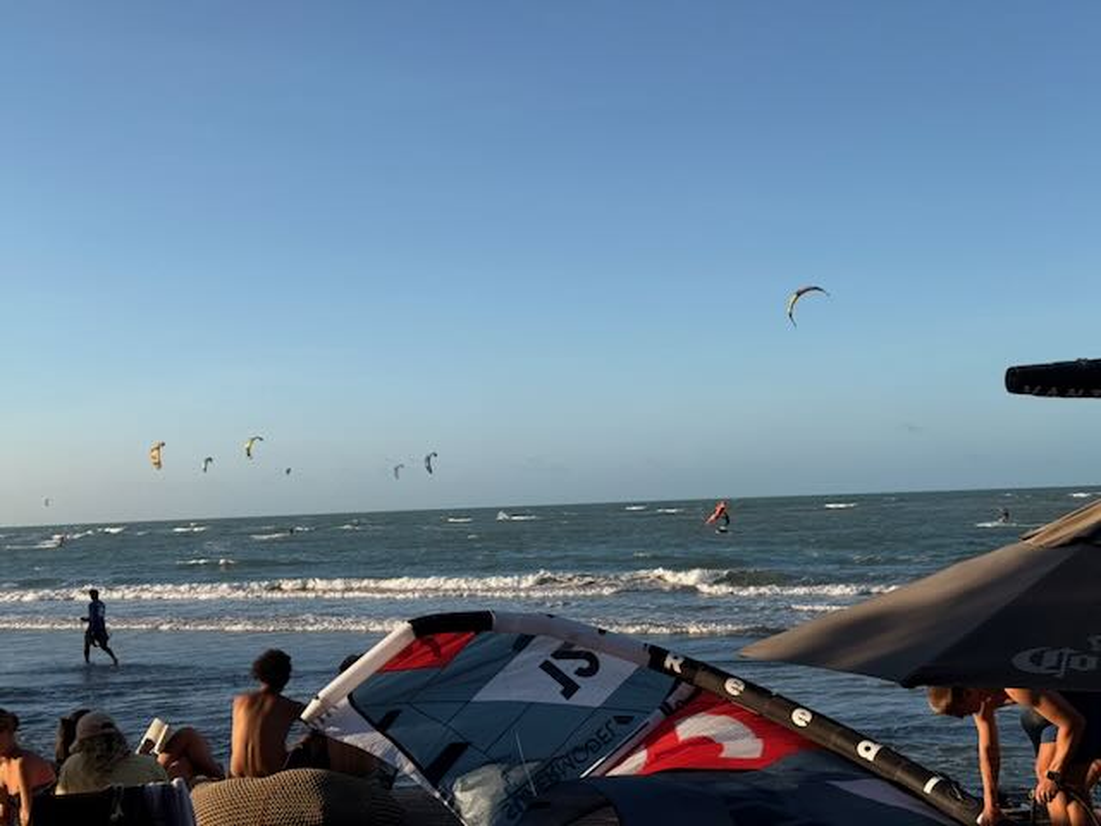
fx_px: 1527
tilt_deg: +6.2
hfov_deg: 39.7
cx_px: 550
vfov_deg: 30.3
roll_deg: +1.8
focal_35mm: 48
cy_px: 413
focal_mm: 6.76
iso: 64
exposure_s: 1/4329
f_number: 1.78
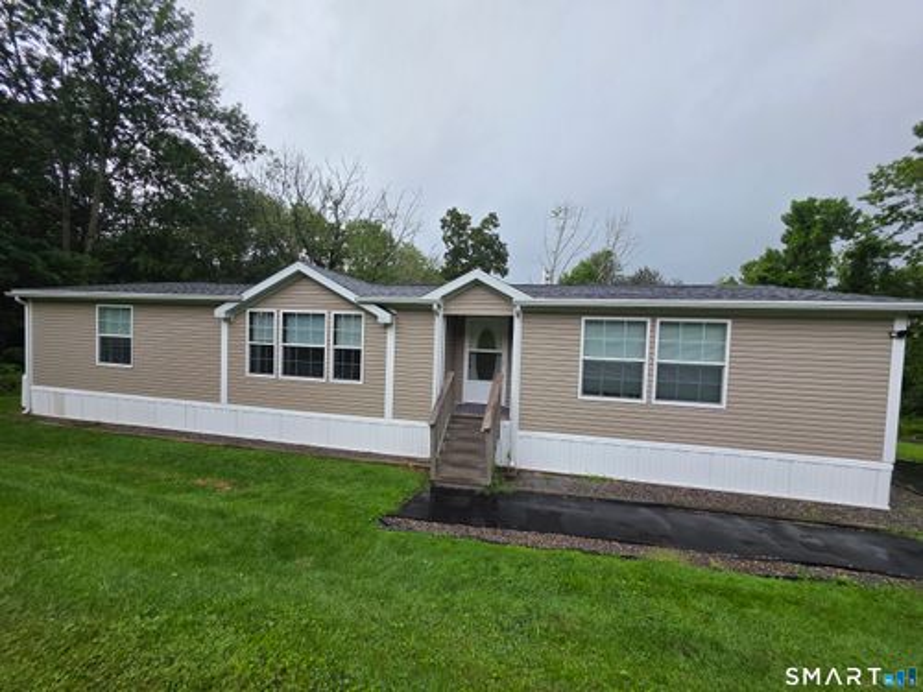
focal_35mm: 13
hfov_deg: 106.2
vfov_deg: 89.9
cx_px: 462
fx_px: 347
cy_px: 346
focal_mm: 2.2
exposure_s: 1/719
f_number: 1.9
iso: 100
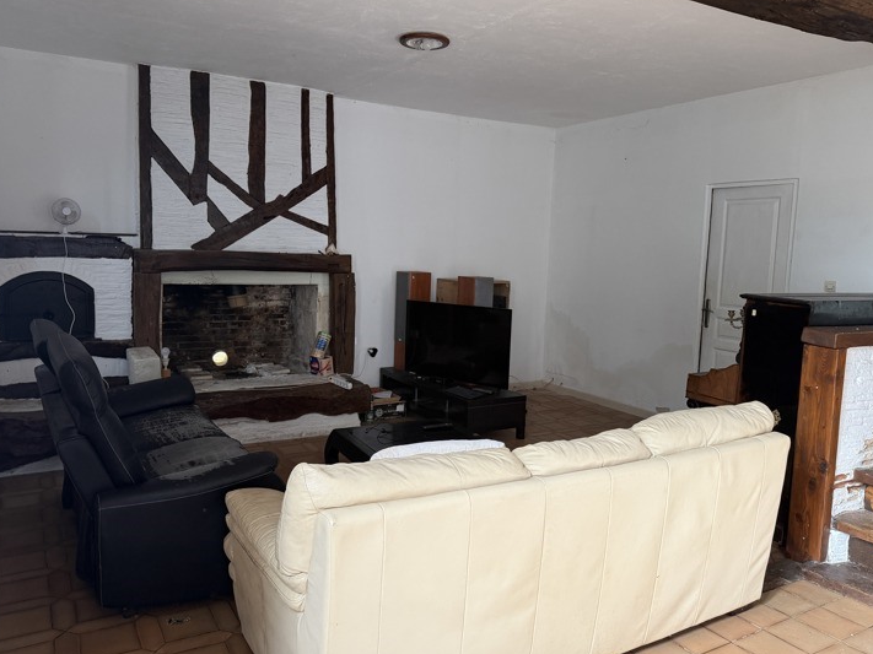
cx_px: 416
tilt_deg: -6.2
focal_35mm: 27
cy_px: 320
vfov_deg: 51.3
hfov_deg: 65.3
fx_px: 681
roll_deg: -1.4
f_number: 1.78
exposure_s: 1/60
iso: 250
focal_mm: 6.76
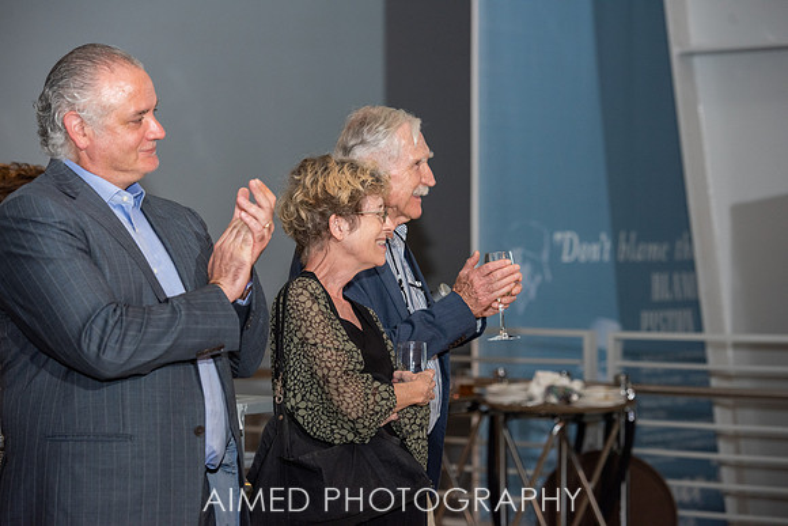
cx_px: 394
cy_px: 263
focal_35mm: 116
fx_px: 2540
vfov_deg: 11.8
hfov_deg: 17.6
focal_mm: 116
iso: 1250
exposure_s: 1/200
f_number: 5
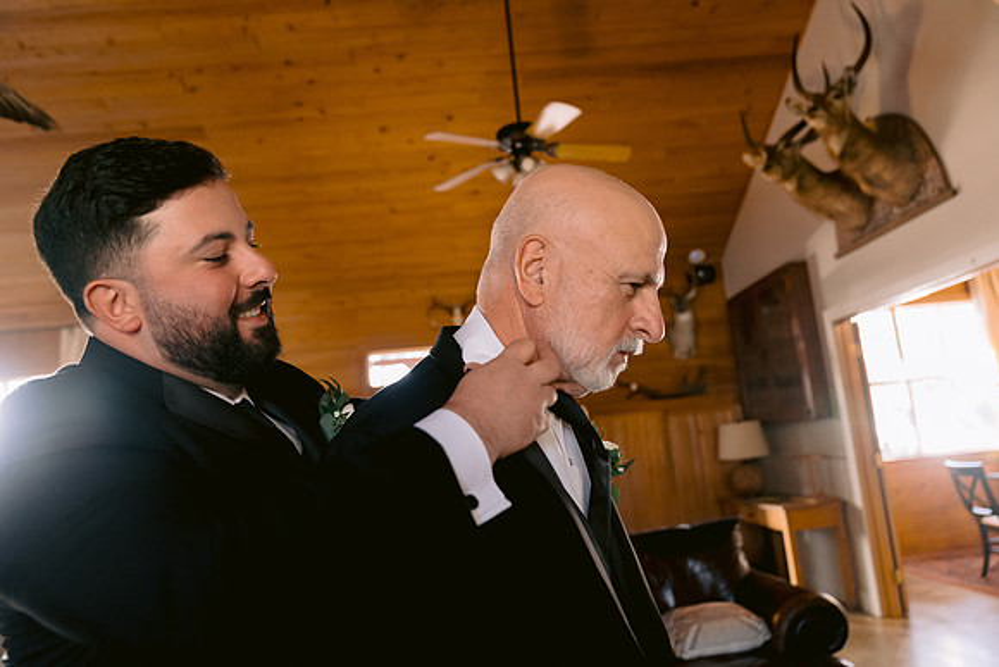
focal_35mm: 24
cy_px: 334
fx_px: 666
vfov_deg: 53.2
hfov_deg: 73.7
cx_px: 500
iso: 2500
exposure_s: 1/100
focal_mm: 24
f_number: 2.8
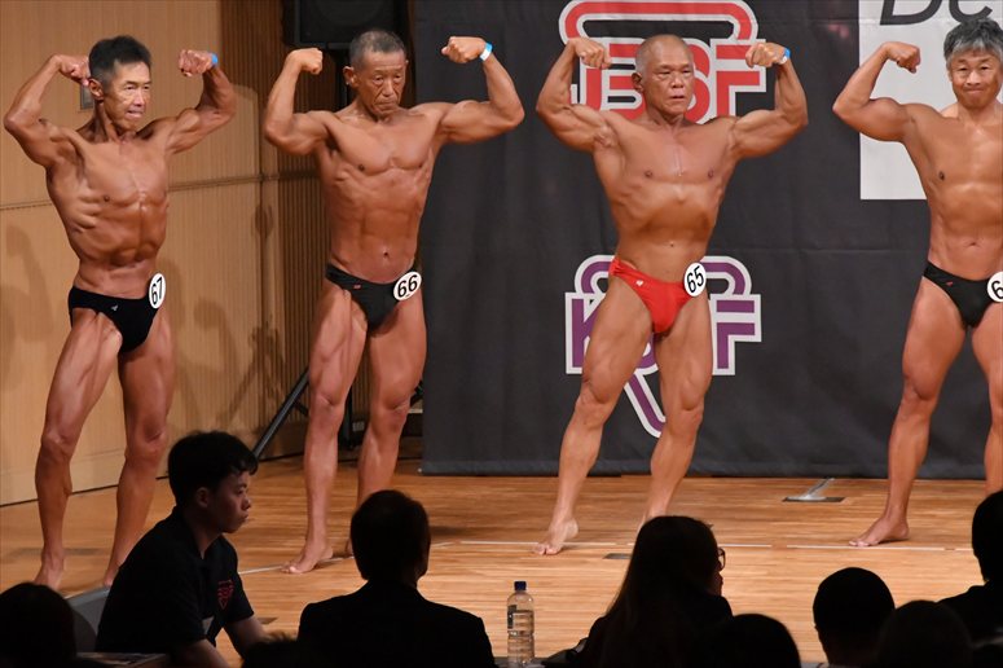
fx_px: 7937
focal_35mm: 285
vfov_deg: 4.8
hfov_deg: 7.2
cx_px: 502
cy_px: 334
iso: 9000
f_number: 5.6
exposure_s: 1/400
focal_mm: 190
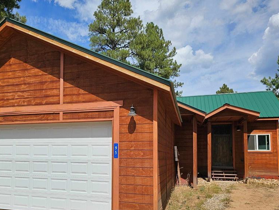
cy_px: 135
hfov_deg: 57.3
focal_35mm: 31
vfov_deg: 44.9
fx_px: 250
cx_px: 98
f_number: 1.7
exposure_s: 1/2000
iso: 16
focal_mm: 6.3
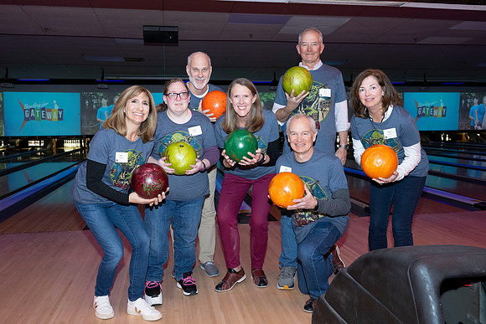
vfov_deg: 41.7
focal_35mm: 32
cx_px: 243
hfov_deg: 59.5
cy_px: 162
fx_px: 425
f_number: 5.6
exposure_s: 1/60
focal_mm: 31.5
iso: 1600
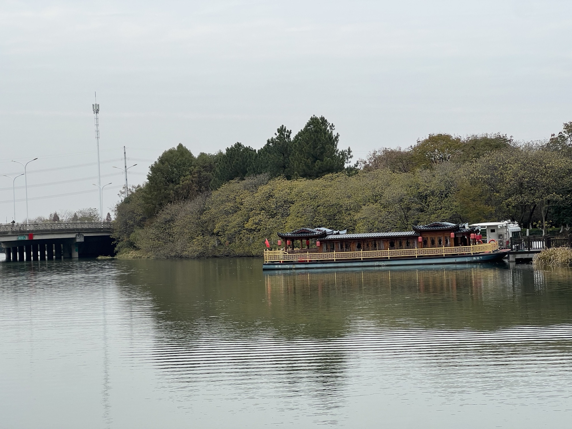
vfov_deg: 19.1
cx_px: 286
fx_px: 1272
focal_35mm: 77
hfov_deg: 25.3
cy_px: 214
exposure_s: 1/139
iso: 32
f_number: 2.8
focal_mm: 9
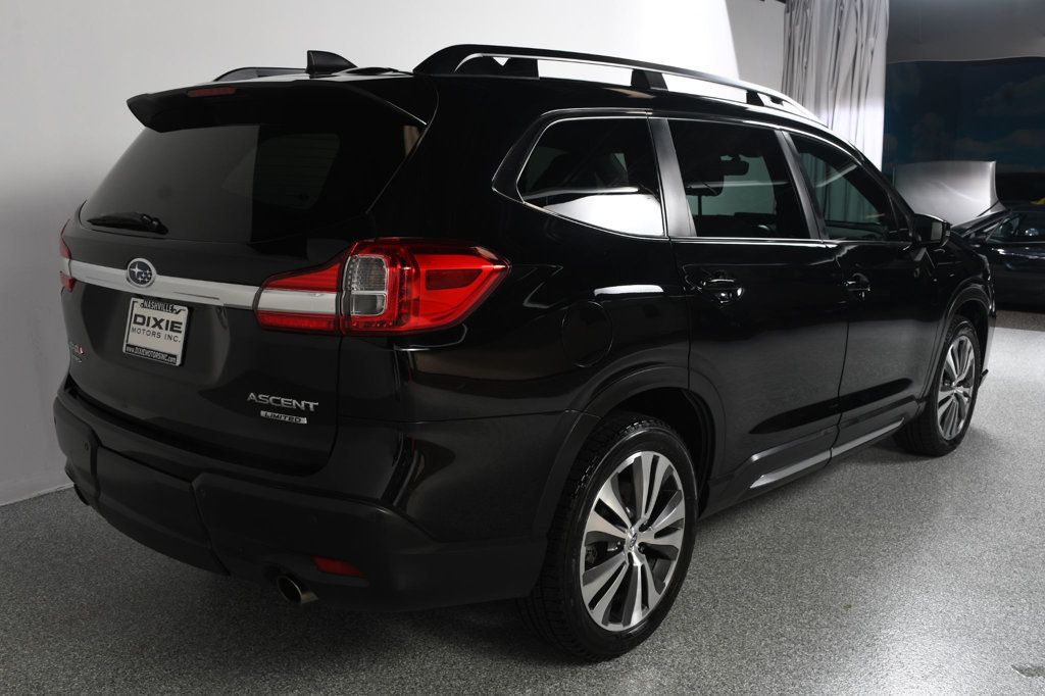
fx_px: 987
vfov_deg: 38.9
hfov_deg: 55.8
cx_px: 522
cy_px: 348
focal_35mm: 34
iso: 100
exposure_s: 1/160
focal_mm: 23
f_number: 9
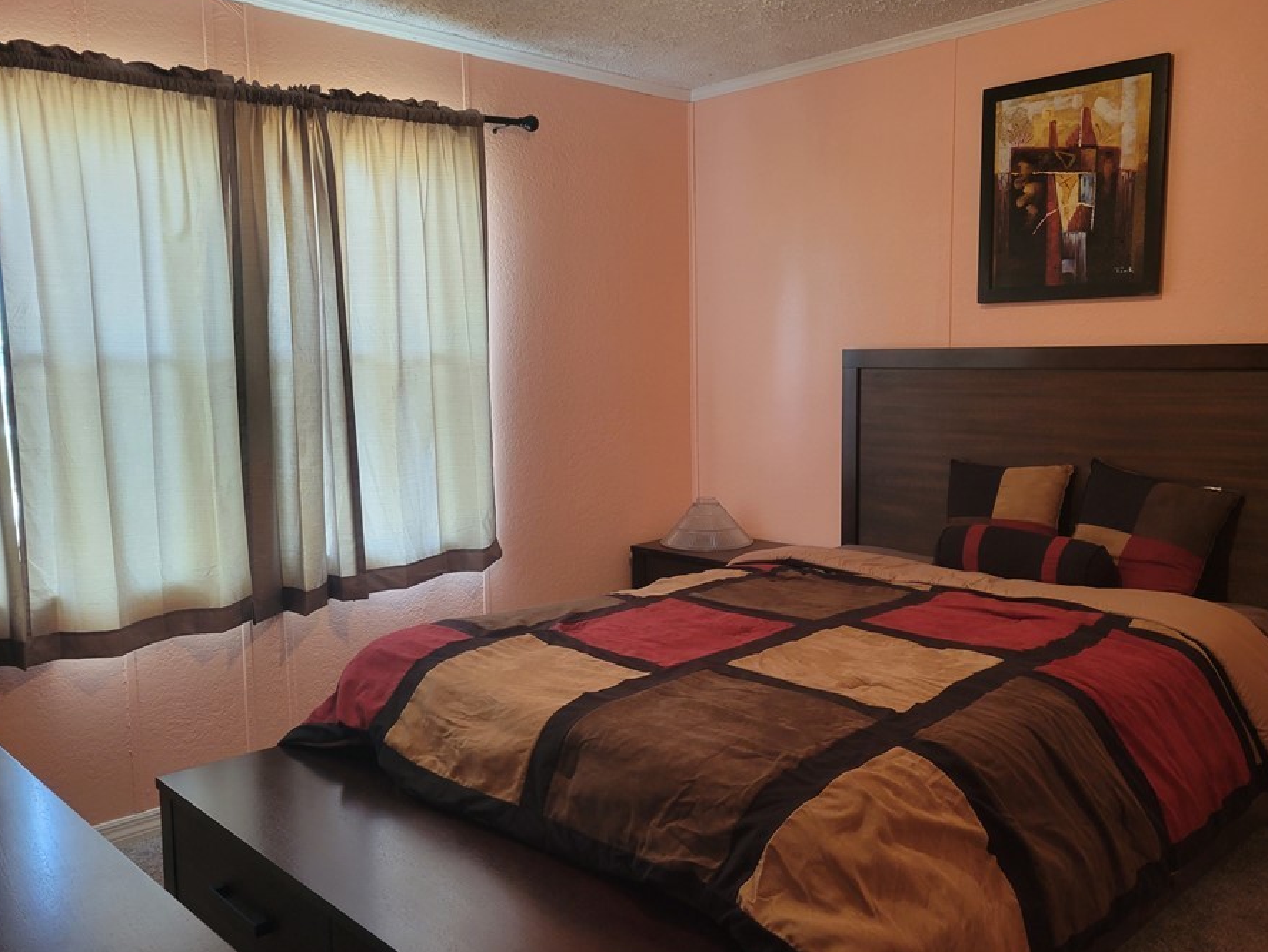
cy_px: 465
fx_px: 1099
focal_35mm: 30
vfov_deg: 46.8
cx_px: 689
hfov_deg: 59.9
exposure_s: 1/60
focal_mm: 5.4
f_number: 1.8
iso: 200
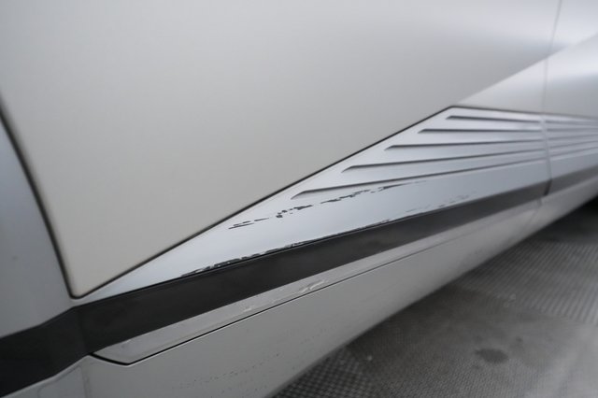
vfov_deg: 49.5
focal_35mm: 26
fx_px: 432
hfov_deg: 69.4
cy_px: 199
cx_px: 299
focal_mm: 26
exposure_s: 1/400
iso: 8000
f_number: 4.5
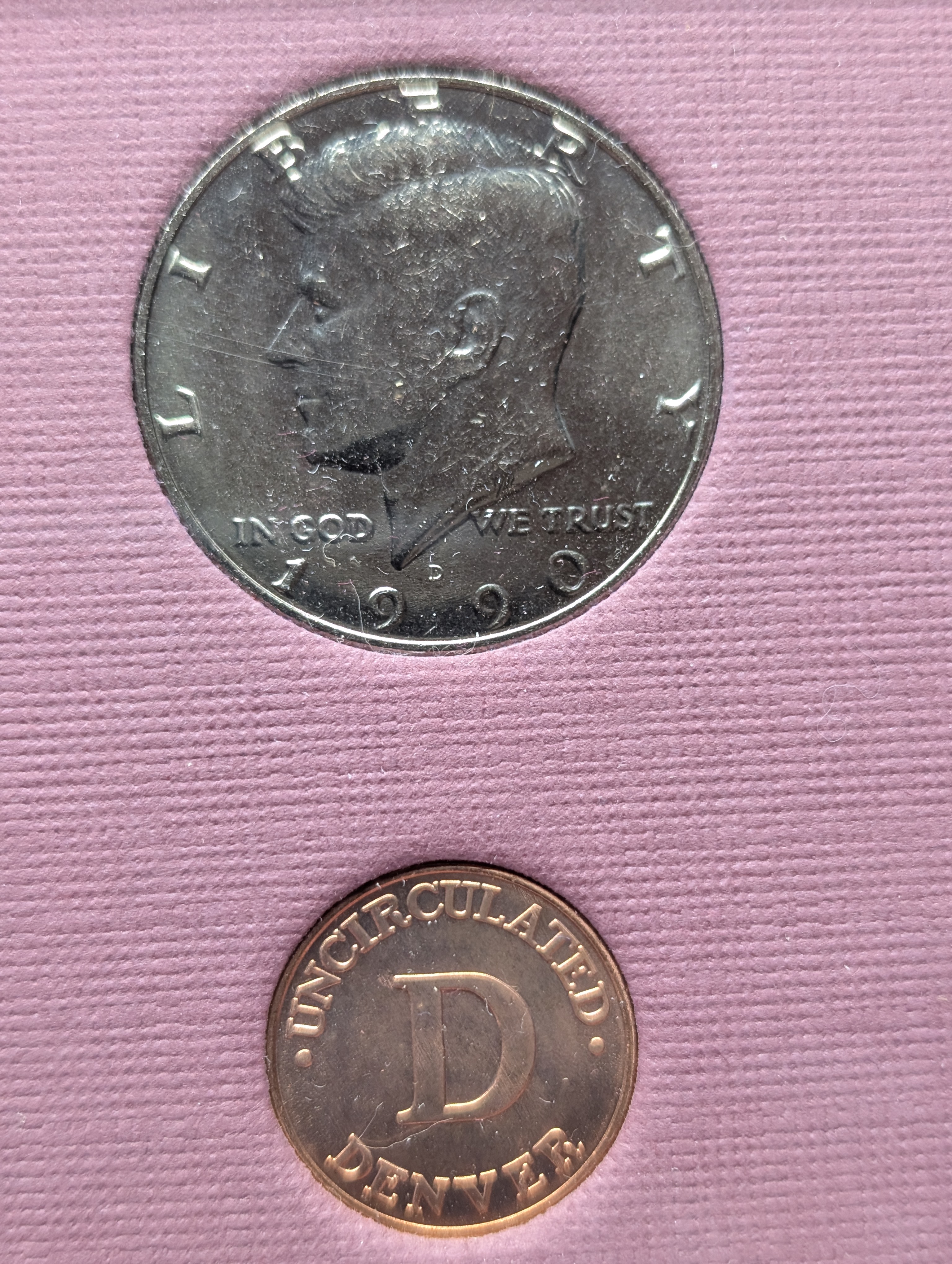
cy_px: 632
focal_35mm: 49
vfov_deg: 38.9
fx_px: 1792
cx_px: 476
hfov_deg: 29.7
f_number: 1.68
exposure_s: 1/121
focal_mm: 6.9
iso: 273
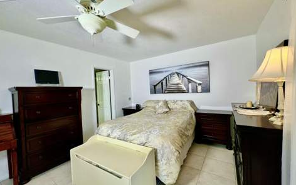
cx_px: 147
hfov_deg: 105.3
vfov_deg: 78.6
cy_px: 92
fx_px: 113
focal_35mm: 14
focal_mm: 1.57
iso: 80
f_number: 1.8
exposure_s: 1/120
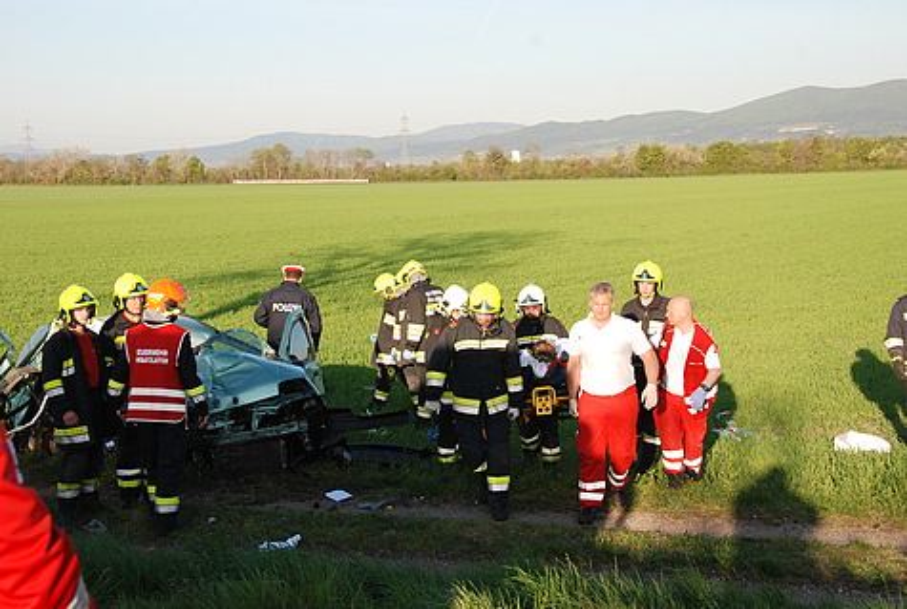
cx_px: 454
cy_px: 304
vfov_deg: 23.9
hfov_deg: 35.0
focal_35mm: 57
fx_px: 1439
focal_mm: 38
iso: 400
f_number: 9
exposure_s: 1/320
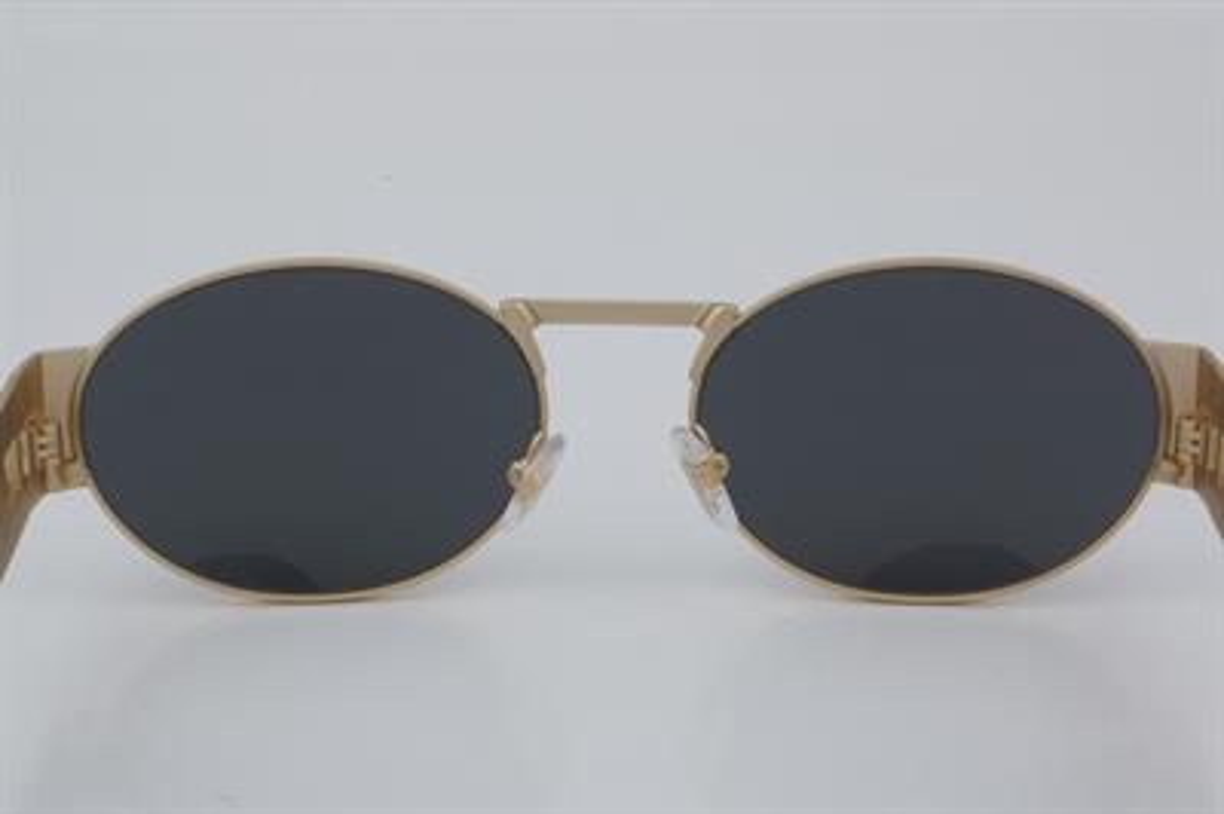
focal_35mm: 82
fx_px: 2803
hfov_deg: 24.6
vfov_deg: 16.5
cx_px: 612
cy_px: 407
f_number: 32
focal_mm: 55
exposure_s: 1/4
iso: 100
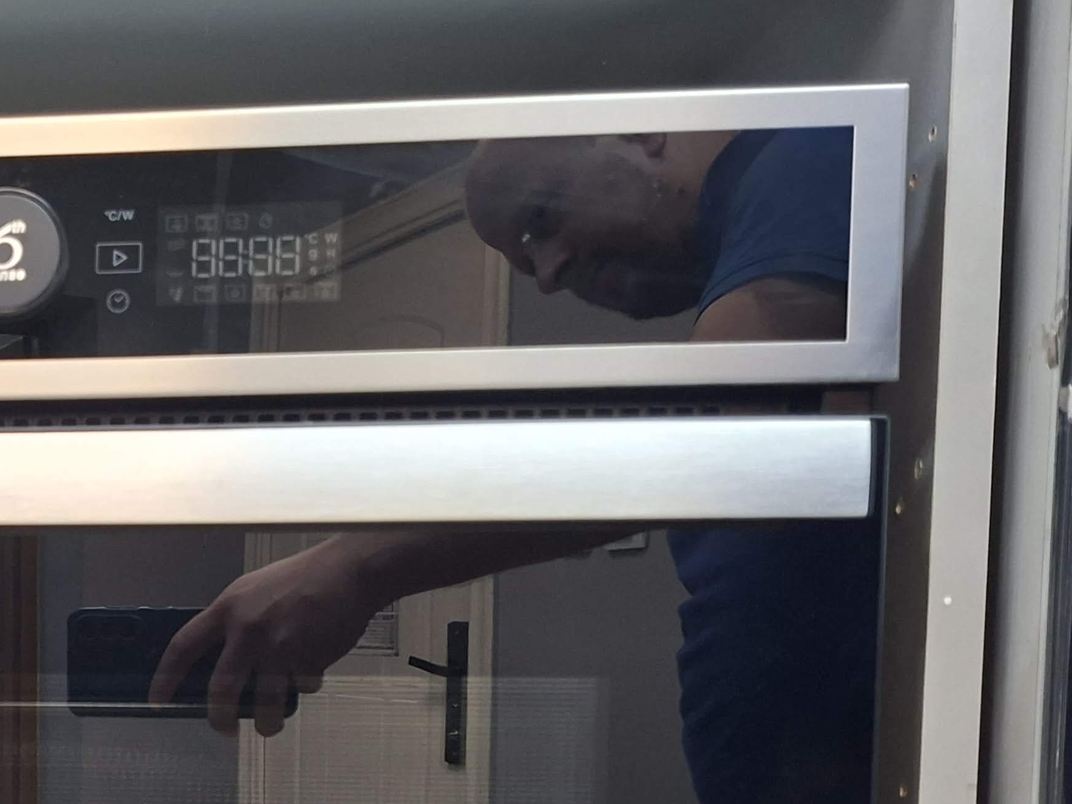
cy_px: 759
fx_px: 1641
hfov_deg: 31.9
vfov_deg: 26.4
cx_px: -115
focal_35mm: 53
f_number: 1.8
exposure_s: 1/50
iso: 320
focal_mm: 5.54
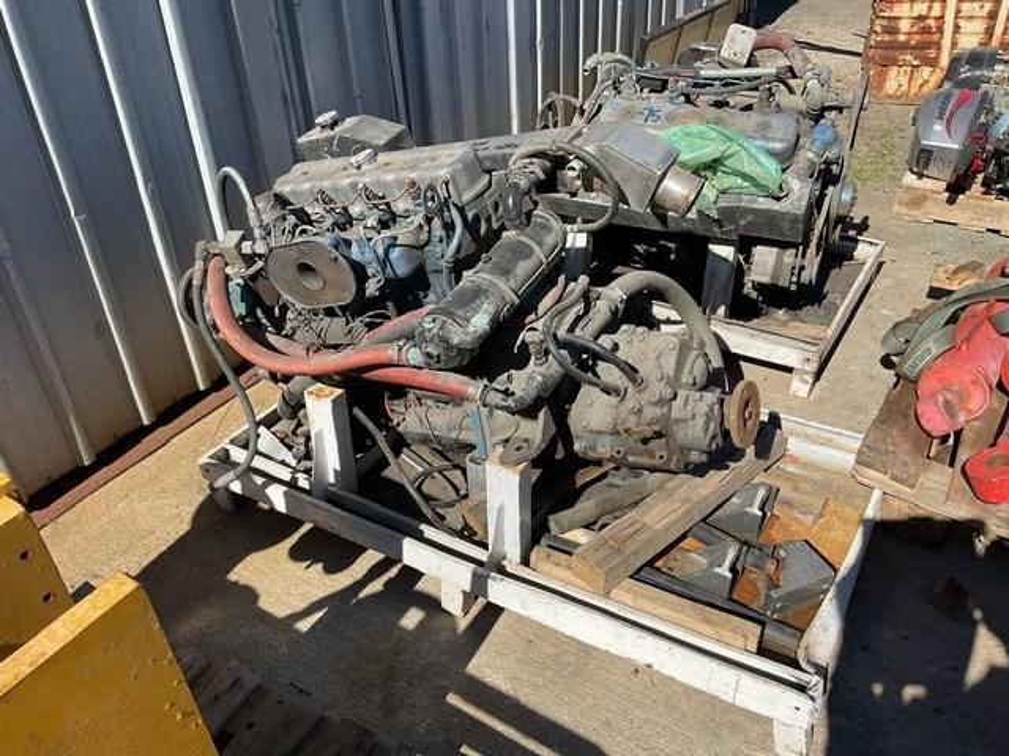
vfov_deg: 48.2
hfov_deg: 61.7
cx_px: 504
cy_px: 378
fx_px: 845
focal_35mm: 29
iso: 16
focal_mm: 3
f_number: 1.8
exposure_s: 1/1730
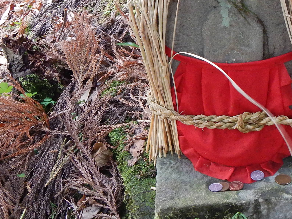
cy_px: 31
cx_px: 200
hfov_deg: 24.0
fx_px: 683
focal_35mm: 81
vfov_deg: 18.0
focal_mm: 5
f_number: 3.9
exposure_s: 1/30
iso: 250
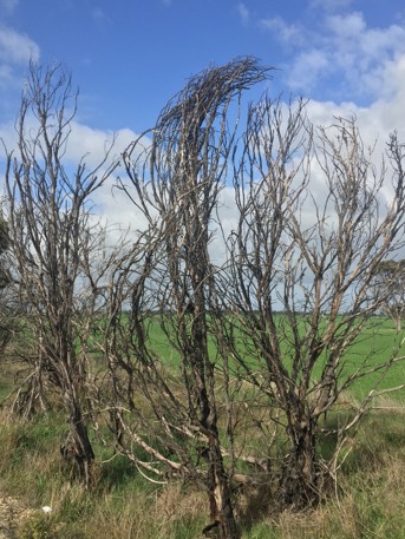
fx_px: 515
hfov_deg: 42.9
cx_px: 214
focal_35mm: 33
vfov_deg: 55.3
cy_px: 283
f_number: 2.2
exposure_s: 1/1799
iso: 32
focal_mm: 4.15
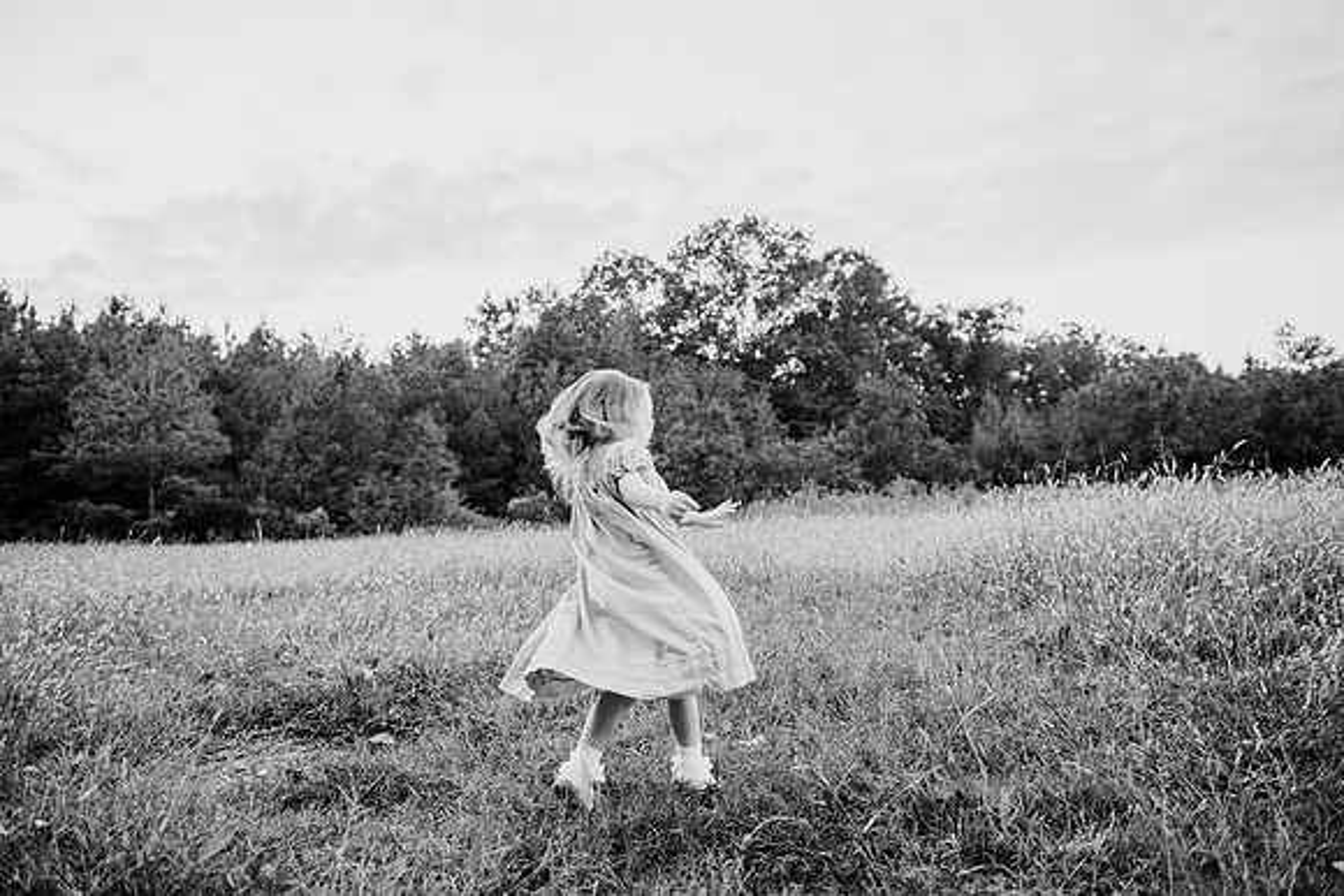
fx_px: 896
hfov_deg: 73.7
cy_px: 448
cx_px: 672
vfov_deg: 53.2
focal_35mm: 24
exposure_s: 1/320
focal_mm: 24
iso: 500
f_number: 2.8
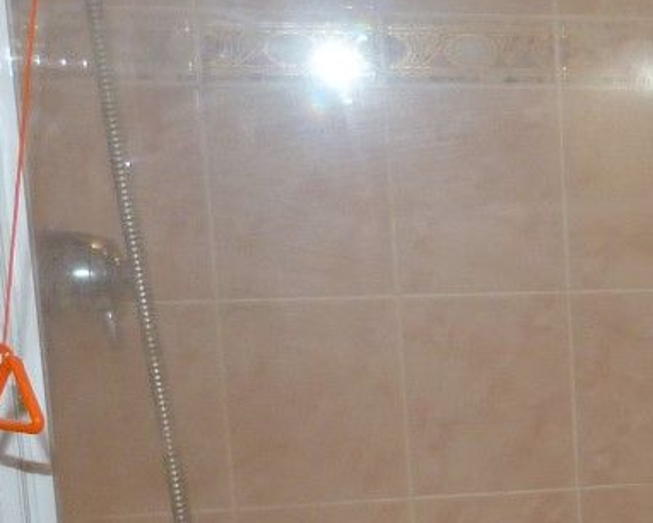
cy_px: 496
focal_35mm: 92
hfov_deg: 17.7
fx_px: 1779
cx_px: 1091
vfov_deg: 16.5
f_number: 2.8
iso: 125
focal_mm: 4.5
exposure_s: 1/60
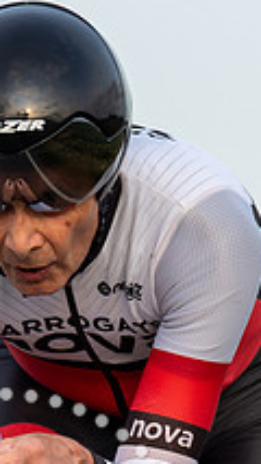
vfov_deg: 3.6
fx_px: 7422
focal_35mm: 604
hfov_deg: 2.0
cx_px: 370
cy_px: 415
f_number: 3.2
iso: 125
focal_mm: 104
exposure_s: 1/1000
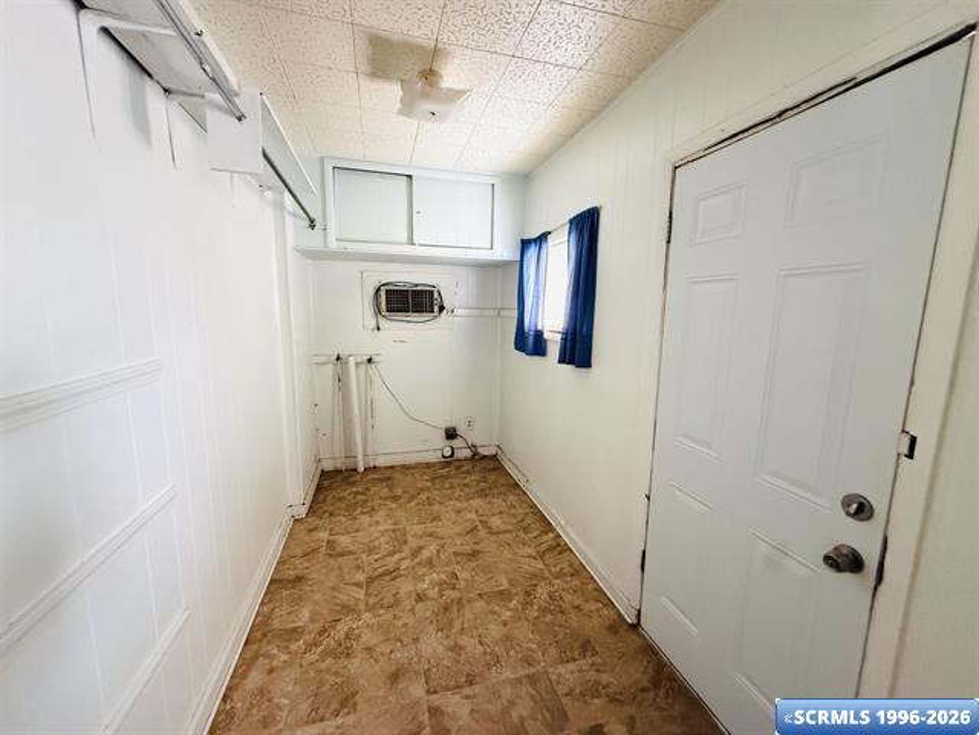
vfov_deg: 85.7
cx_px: 490
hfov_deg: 102.1
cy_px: 368
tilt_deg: -6.7
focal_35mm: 14
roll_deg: -1.0
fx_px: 396
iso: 640
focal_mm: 2.22
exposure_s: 1/60
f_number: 2.2
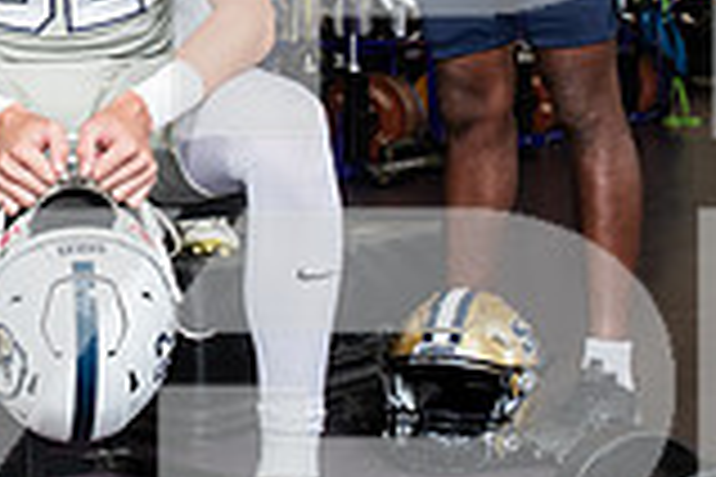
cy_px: -97
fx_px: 2327
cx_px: 86
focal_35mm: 117
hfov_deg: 17.3
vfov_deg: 11.5
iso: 500
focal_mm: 32
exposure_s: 1/250
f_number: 5.6
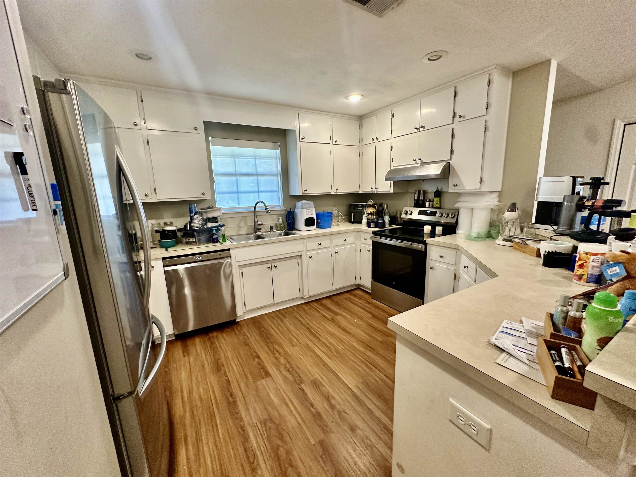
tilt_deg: -9.7
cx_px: 318
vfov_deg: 85.7
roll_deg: +1.9
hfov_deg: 102.1
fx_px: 257
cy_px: 238
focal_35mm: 14
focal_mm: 2.22
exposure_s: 1/60
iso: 320
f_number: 2.2
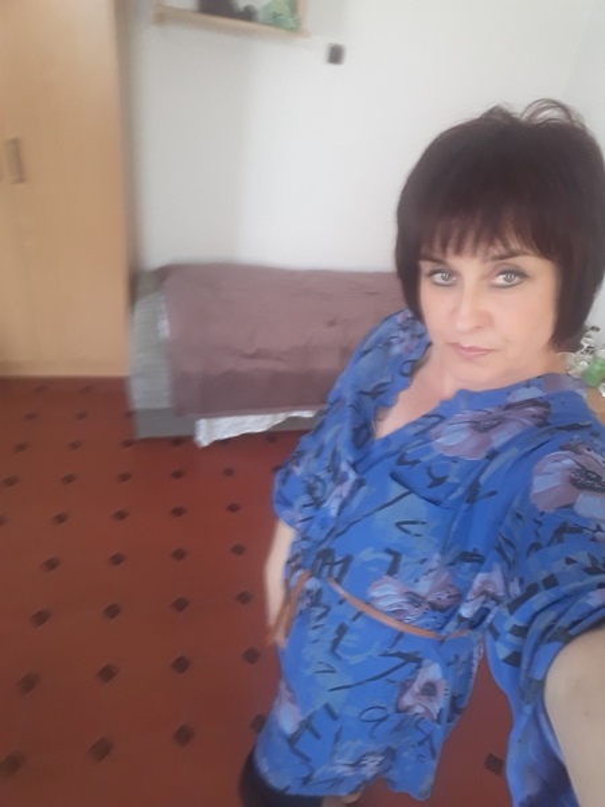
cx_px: 302
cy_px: 404
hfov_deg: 58.9
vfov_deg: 73.9
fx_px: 536
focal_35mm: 23
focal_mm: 1.92
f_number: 2.2
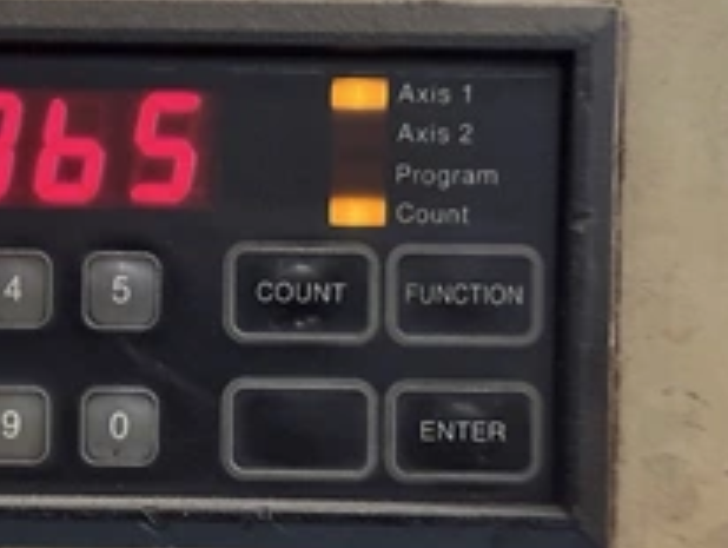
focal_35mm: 93
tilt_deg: +0.7
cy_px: 290
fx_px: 1958
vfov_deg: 15.9
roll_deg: -0.5
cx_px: 42
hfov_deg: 20.5
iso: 640
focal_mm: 6.76
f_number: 1.78
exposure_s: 1/21
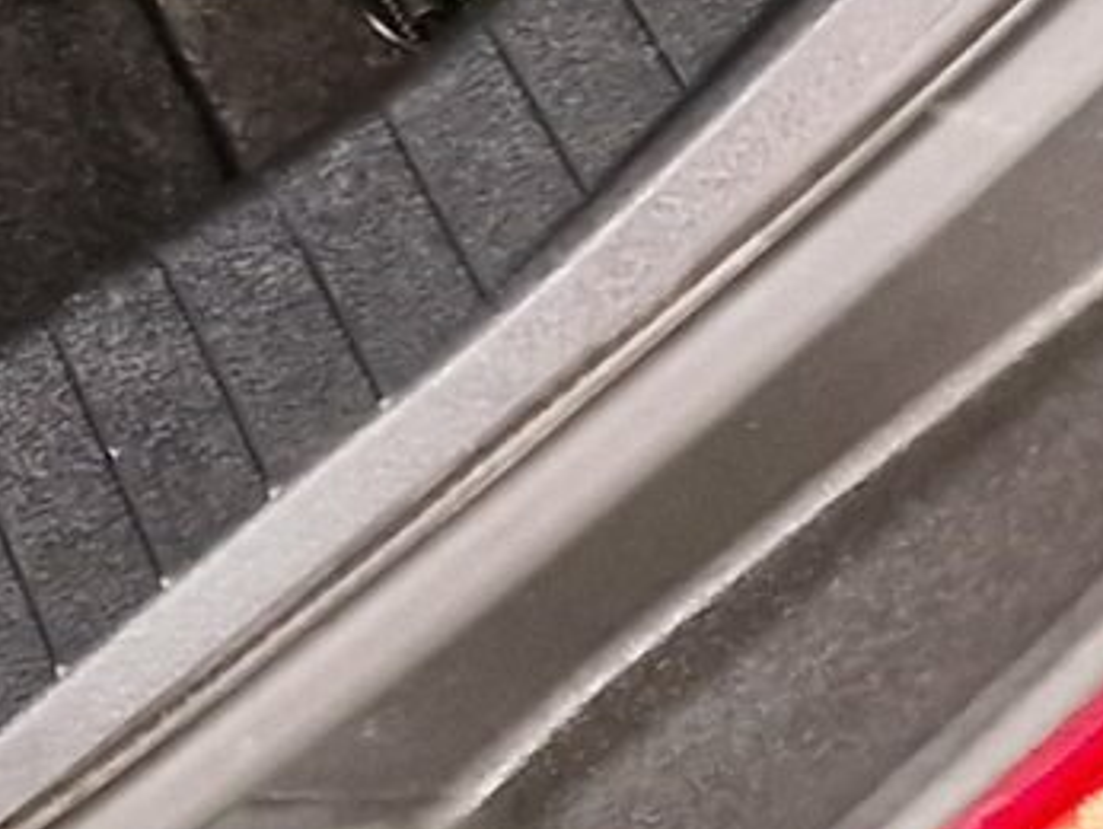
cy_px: -1011
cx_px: -2222
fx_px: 5421
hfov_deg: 9.2
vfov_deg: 8.2
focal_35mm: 170
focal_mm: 6.4
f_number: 1.8
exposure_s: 1/33
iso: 500
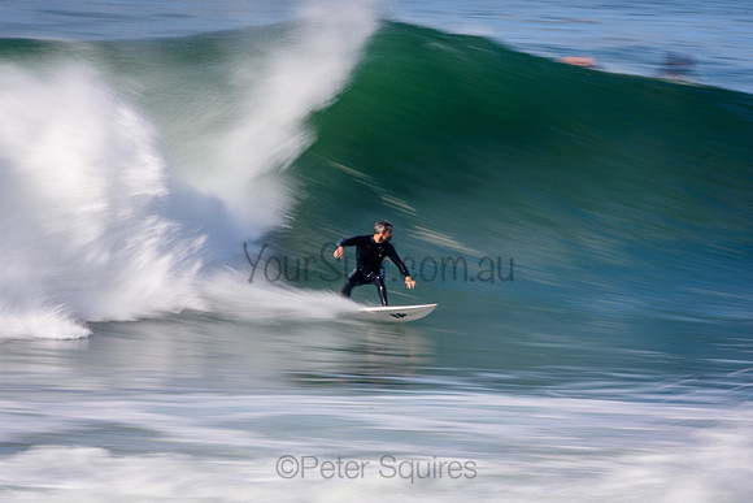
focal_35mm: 660
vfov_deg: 2.1
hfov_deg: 3.1
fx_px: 13808
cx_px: 376
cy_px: 252
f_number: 18
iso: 100
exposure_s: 1/20
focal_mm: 440
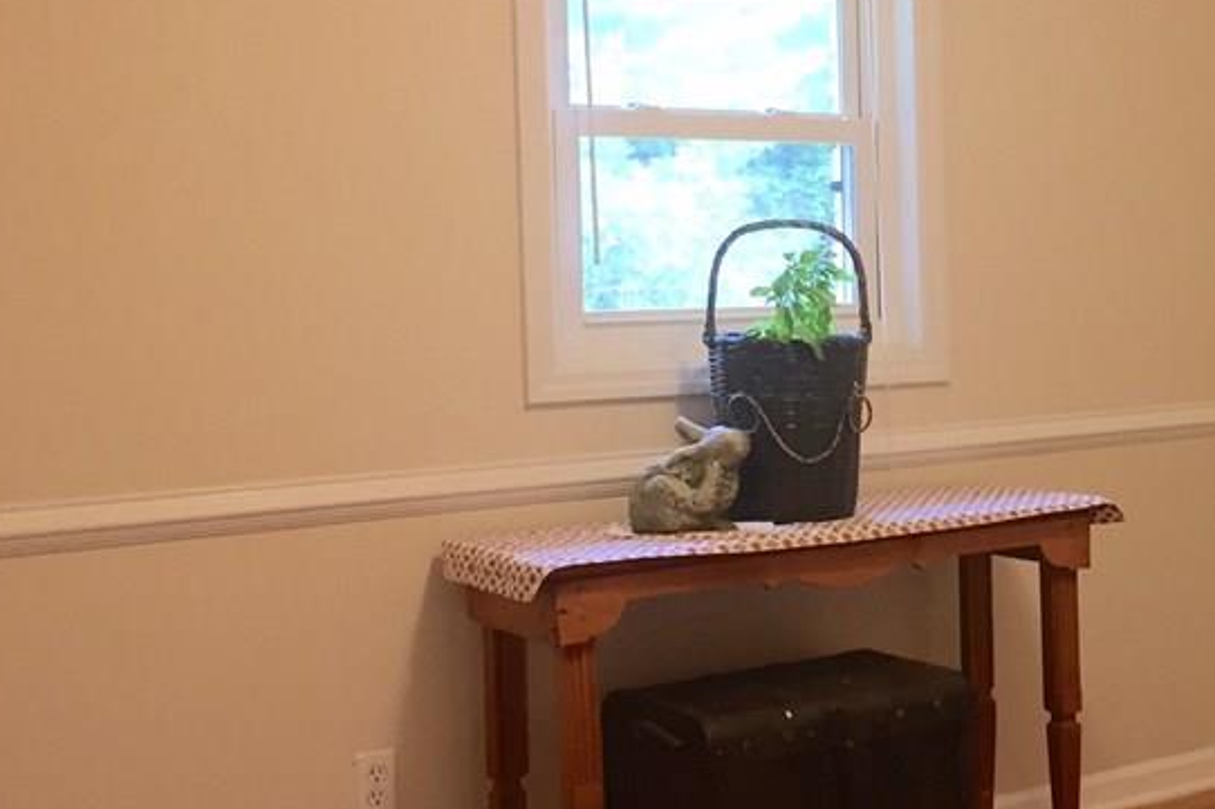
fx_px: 1923
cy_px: 325
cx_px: 1015
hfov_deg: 33.8
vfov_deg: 23.7
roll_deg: +1.4
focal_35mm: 57
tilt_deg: -0.6
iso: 64
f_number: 2.2
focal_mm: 4.15
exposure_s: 1/30
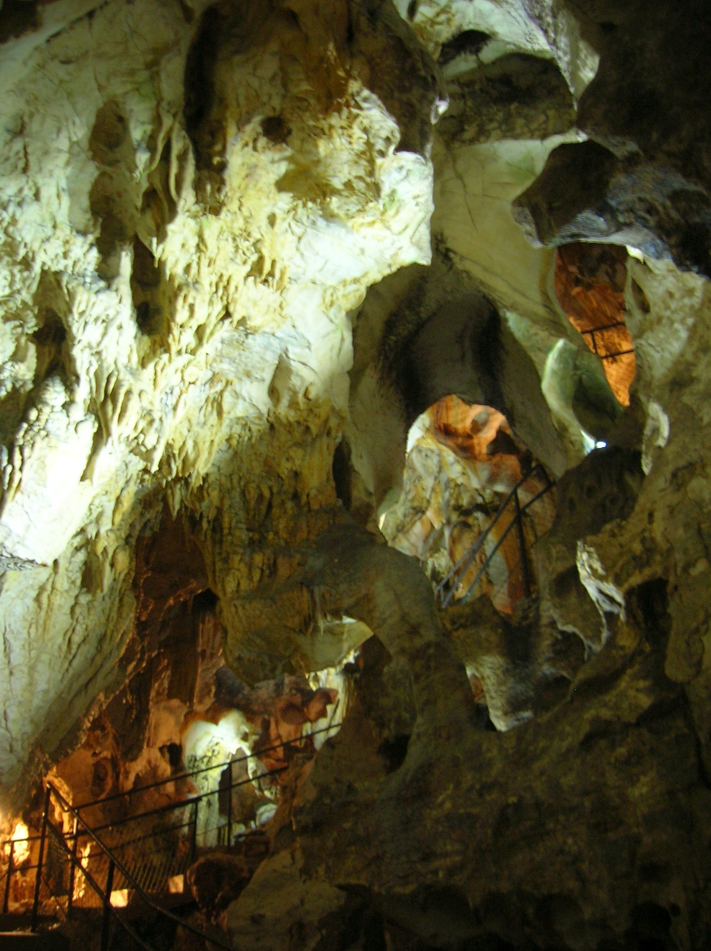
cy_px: 476
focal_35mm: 34
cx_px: 356
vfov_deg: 54.0
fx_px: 933
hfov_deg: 41.7
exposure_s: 1/4
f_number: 2.9
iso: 91
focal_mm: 5.7
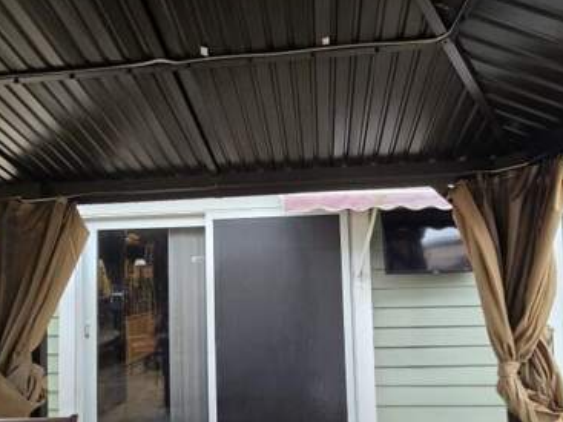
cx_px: 301
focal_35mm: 17
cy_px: 259
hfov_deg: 90.9
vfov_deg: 73.6
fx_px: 276
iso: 125
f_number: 2.2
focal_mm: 2.2
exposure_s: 1/101
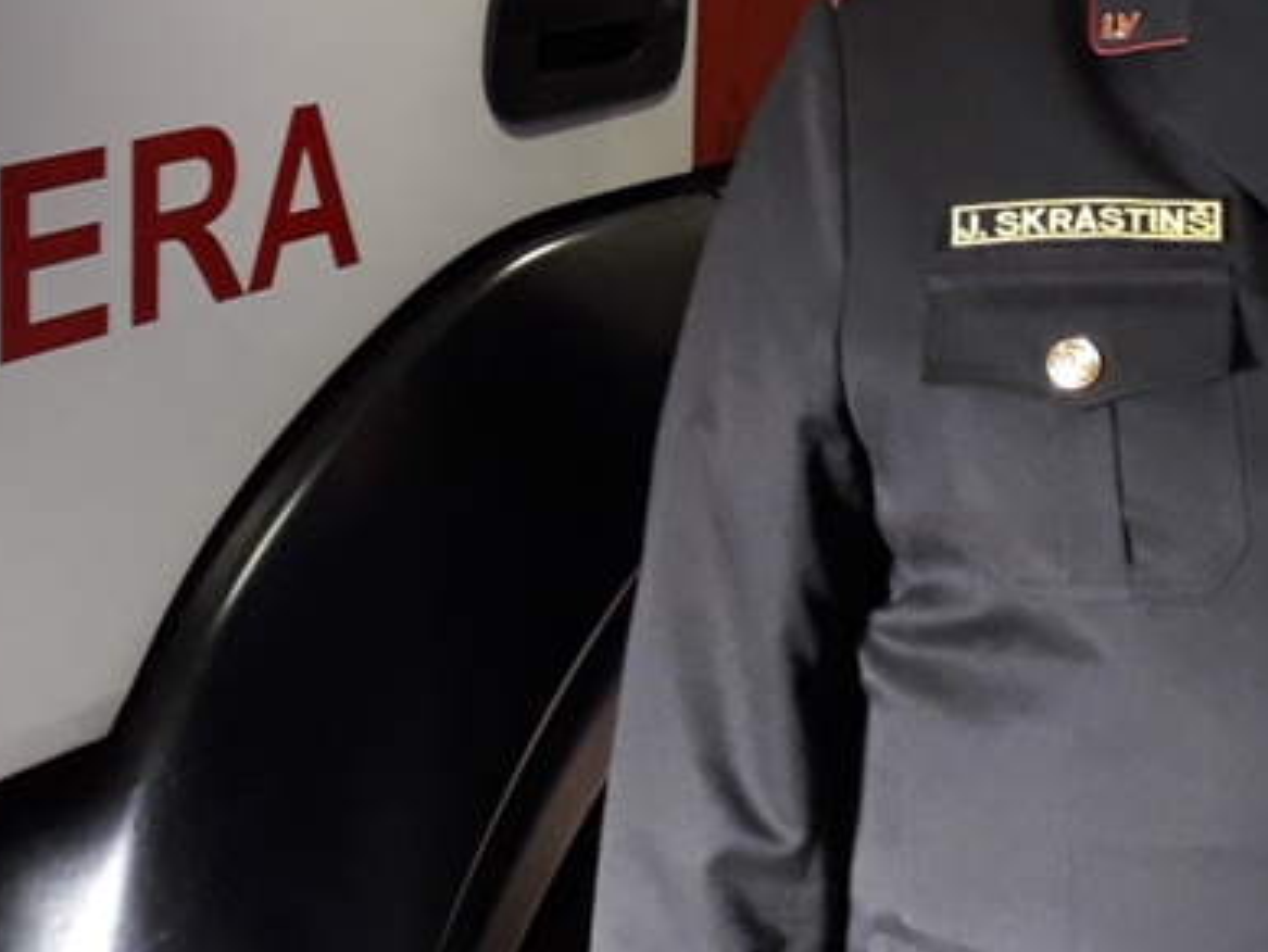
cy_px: -10
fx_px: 2602
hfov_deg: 27.3
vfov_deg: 20.1
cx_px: 473
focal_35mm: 71
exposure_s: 1/33
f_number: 1.9
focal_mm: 3.6
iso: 200
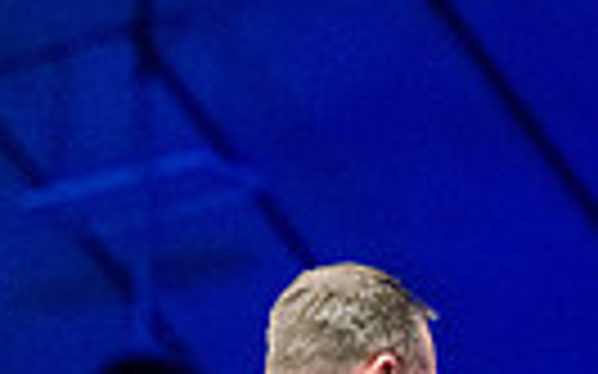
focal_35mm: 269
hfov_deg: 7.8
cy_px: 563
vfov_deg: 4.8
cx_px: 22
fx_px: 4382
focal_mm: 50
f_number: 1.4
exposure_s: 1/1600
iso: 6400
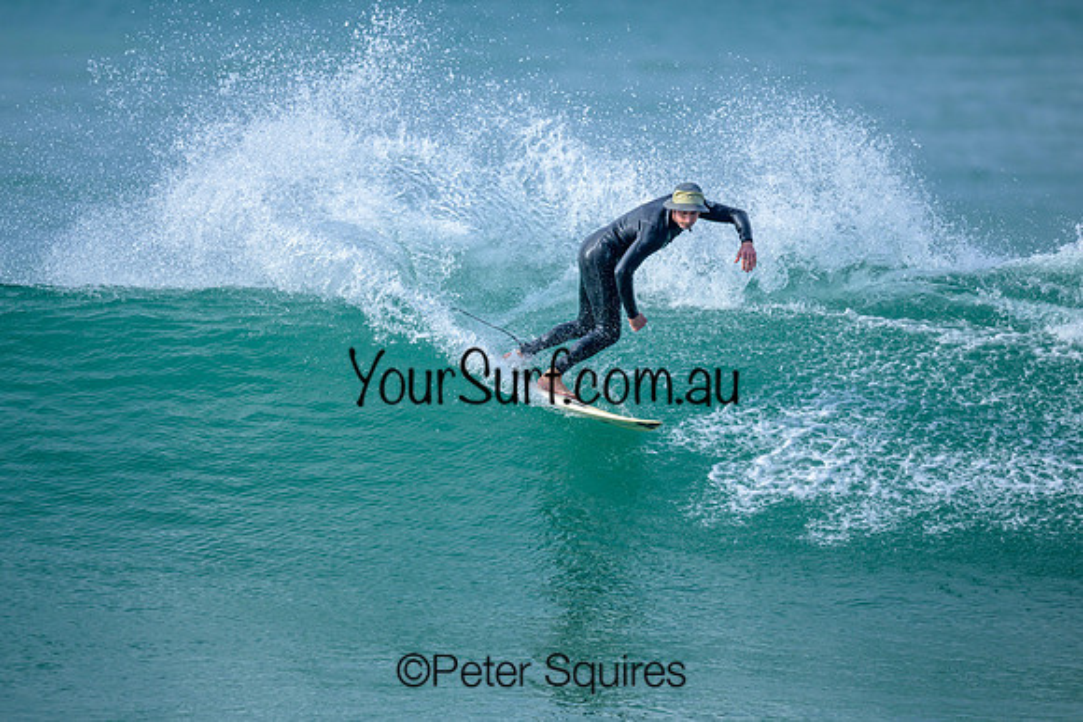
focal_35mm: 827
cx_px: 523
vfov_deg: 1.7
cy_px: 349
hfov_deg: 2.5
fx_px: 24893
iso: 360
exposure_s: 1/2000
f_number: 6.3
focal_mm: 800
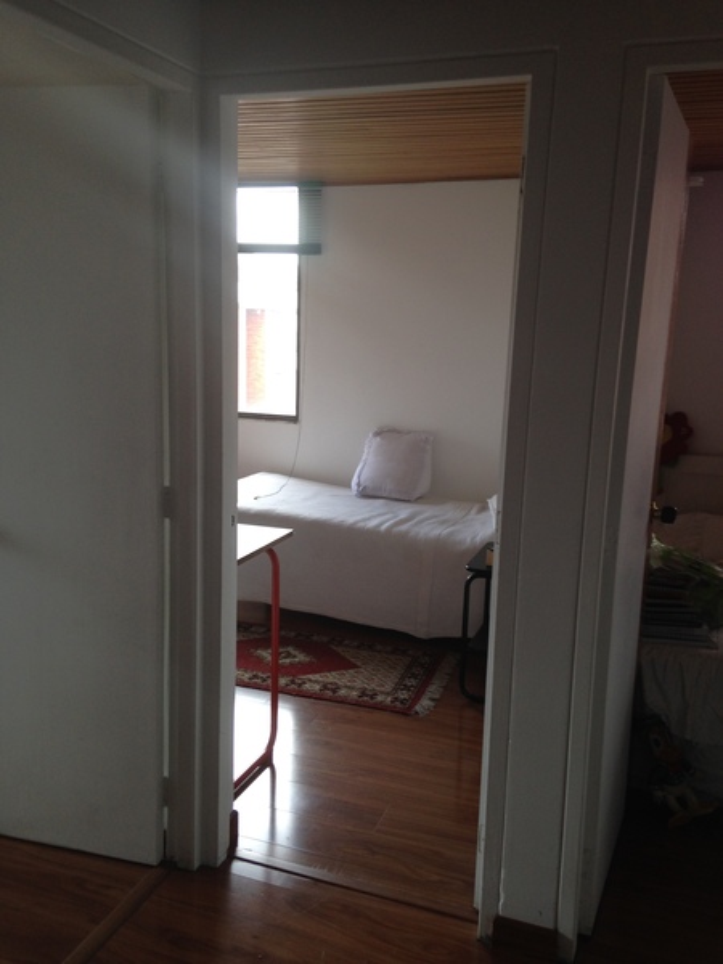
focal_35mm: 33
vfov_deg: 55.4
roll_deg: -0.6
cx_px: 362
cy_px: 482
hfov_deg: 42.9
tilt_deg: -9.2
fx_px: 919
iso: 64
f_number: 2.4
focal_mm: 4.12
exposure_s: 1/60
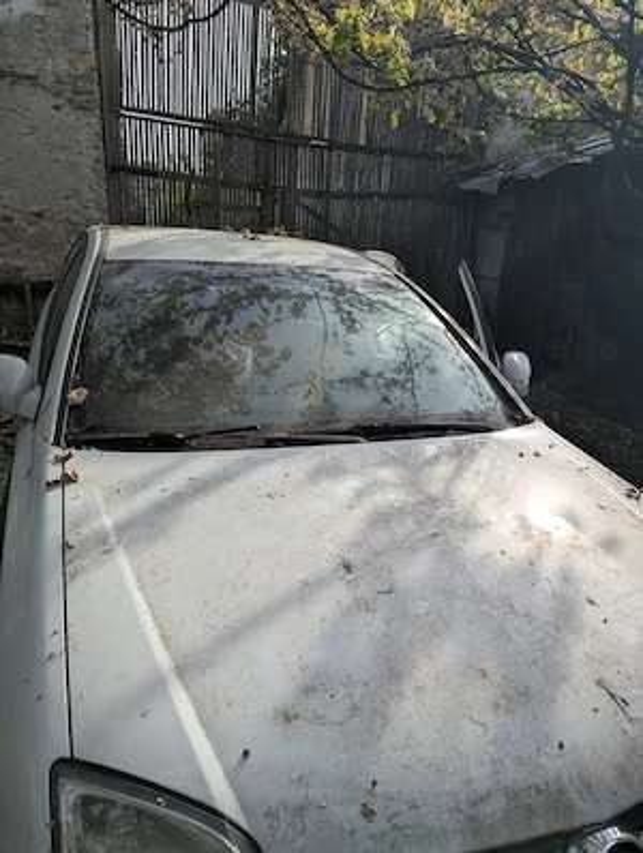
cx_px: 322
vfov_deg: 71.5
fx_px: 593
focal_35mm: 24
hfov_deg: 57.0
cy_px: 426
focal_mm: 6.81
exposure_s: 1/2179
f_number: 1.85
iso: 48
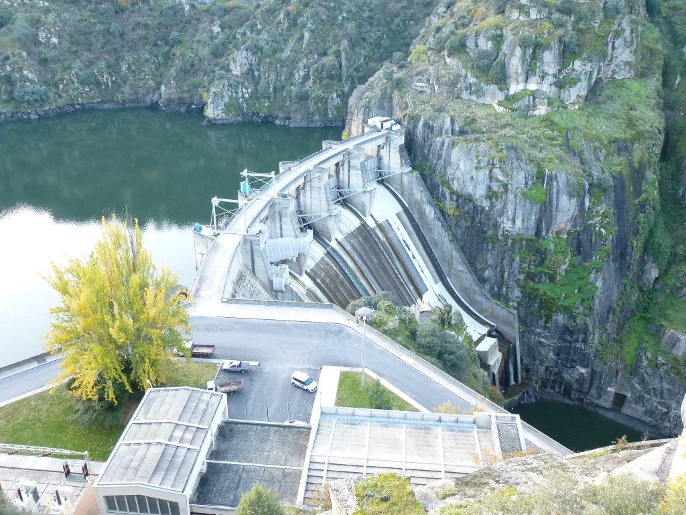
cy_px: 258
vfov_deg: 46.8
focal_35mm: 30
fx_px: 595
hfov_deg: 60.0
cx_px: 343
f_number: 3.5
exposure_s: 1/40
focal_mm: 5.4
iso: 200
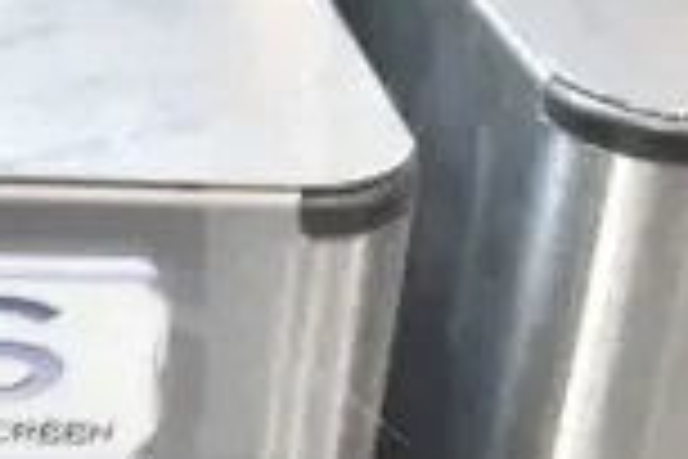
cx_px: -90
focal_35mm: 120
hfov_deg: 16.5
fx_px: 2293
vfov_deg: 11.4
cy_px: 358
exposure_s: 1/30
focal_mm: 20
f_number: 3.8
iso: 360
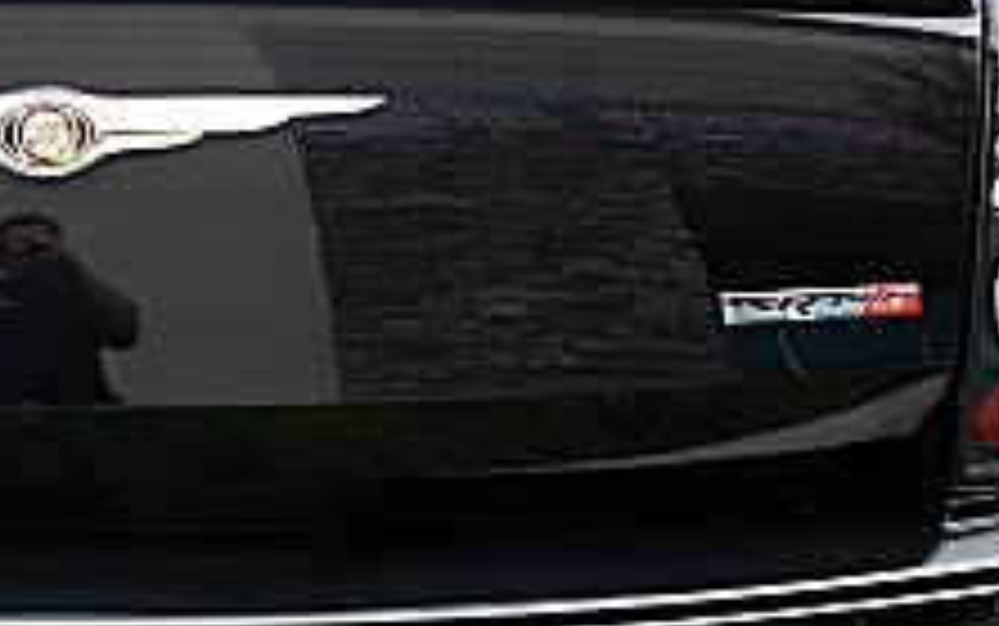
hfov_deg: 18.4
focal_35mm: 110
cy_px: 225
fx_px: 2996
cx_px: -14
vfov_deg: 11.9
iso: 50
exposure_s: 1/100
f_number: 2.8
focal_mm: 6.3
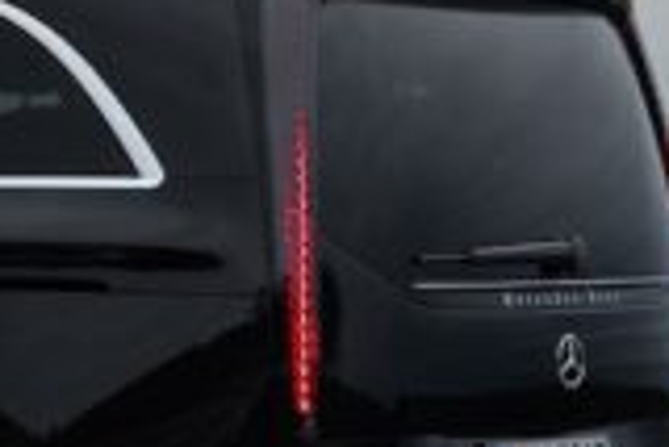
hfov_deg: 9.0
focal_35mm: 220
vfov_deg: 6.3
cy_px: 246
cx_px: -435
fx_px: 4092
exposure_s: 1/15
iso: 800
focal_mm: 43
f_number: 6.3
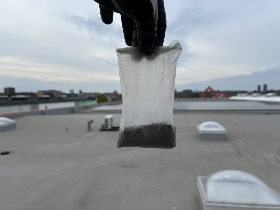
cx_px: 140
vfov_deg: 53.1
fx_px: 210
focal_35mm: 26
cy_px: 105
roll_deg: +0.9
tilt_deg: -2.5
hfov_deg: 67.3
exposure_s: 1/894
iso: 50
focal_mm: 5.7
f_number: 1.5
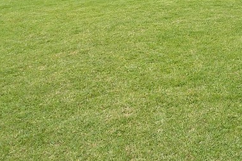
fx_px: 309
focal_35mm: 46
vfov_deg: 24.2
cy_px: -66
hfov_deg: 31.7
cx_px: 321
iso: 320
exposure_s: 1/50
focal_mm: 16
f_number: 9
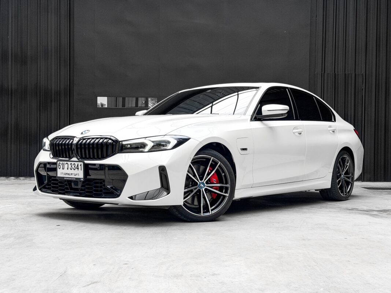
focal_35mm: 48
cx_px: 196
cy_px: 146
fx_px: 542
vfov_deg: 30.3
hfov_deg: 39.7
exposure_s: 1/850
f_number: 1.8
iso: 64
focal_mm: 6.76
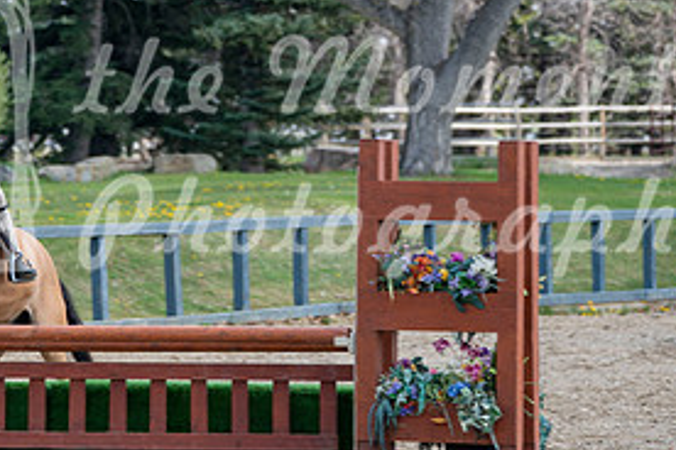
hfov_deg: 5.2
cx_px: 32
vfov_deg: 3.5
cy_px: 87
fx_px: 7379
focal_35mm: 393
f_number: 5.6
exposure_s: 1/200
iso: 100
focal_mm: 187
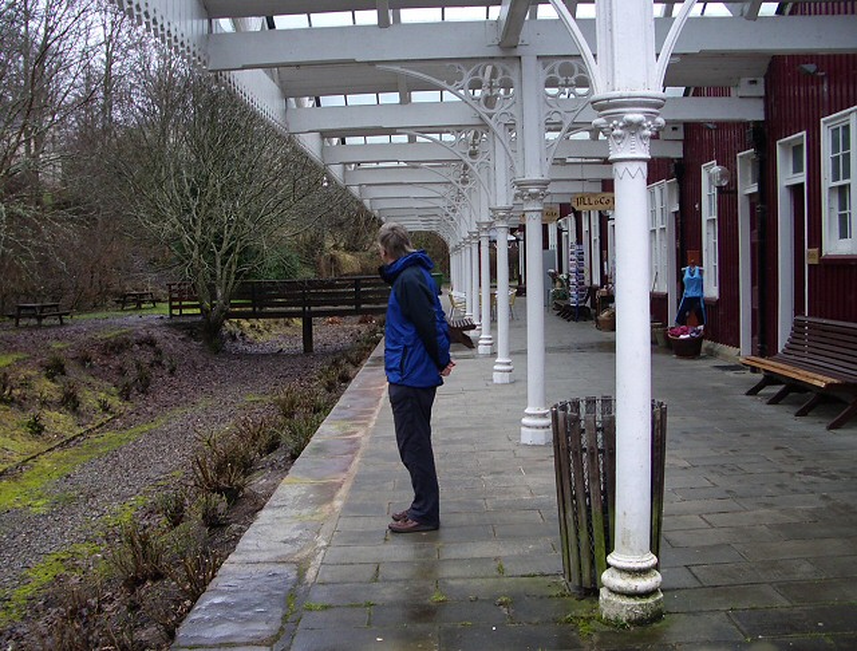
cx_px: 428
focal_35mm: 35
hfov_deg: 52.4
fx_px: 870
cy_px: 326
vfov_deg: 41.0
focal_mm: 5.8
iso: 80
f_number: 2.6
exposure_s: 1/80
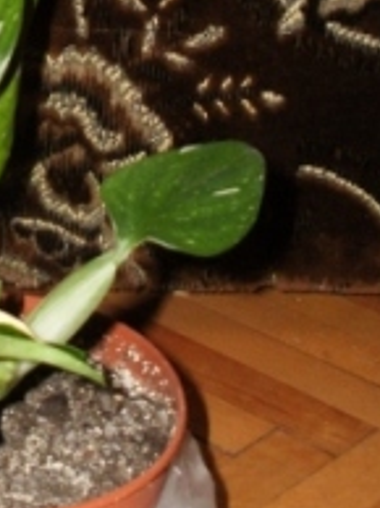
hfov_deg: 15.5
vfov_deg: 21.0
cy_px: 165
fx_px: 1364
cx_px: -22
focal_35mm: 93
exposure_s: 1/30
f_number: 3.5
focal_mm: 6.3
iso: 125
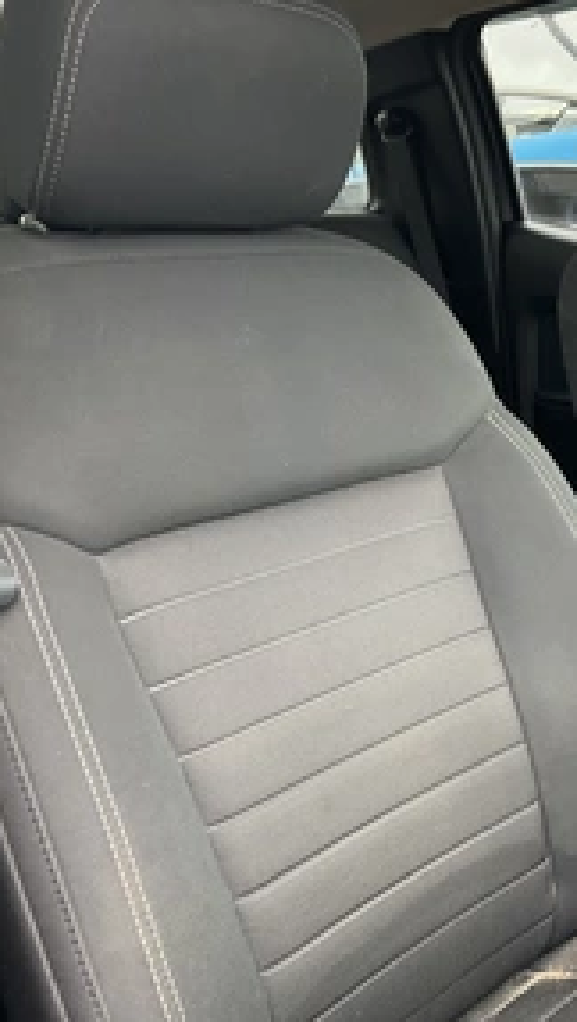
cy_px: 531
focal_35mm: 44
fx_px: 1194
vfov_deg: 46.4
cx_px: 506
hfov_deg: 26.4
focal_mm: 3
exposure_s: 1/81
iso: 64
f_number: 1.8
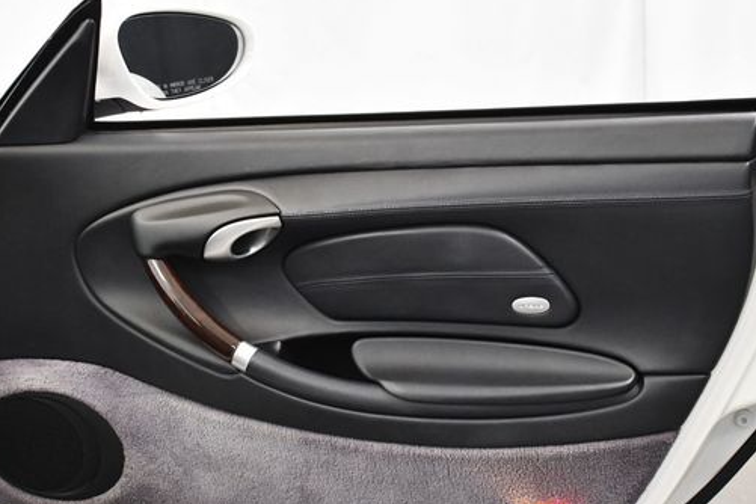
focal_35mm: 69
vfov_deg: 19.7
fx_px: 1449
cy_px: 312
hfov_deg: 29.2
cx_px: 373
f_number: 4.8
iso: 3200
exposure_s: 1/100
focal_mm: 36
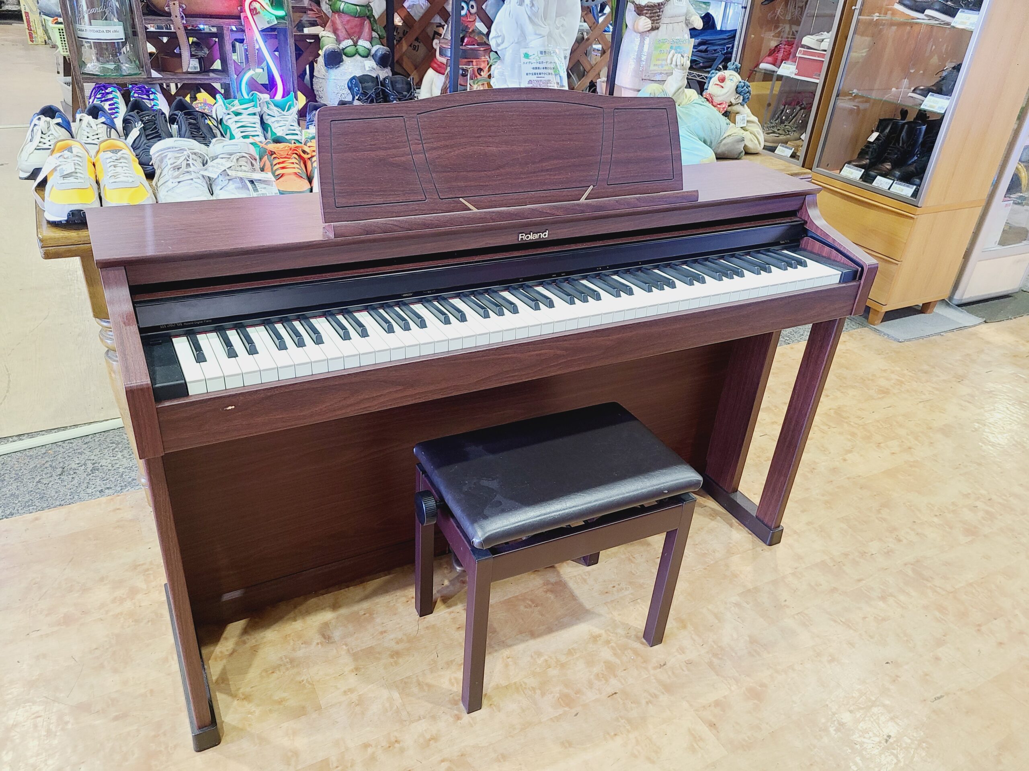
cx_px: 514
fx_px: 773
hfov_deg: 67.3
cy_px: 386
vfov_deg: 53.1
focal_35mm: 26
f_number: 1.8
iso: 200
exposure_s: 1/50
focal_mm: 5.4
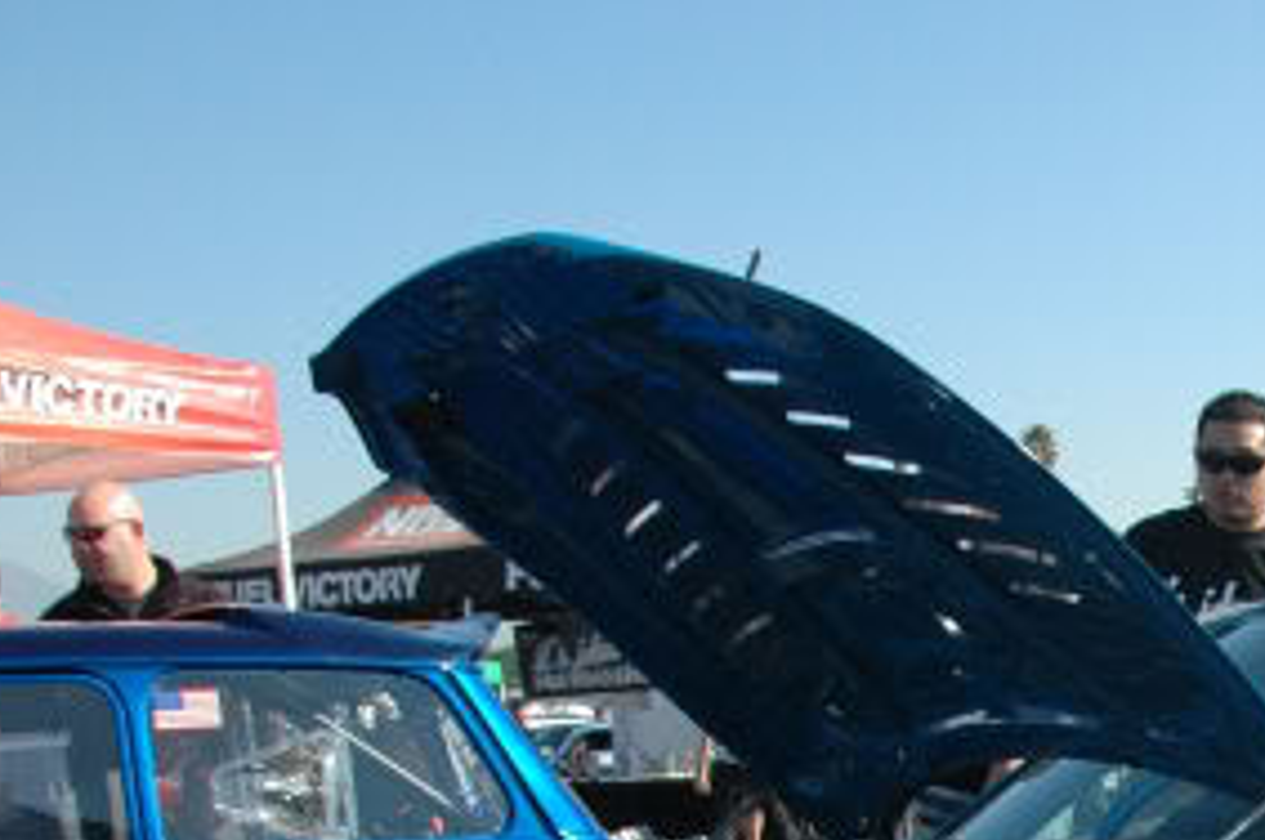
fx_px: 2422
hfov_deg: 27.3
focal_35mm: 69
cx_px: 1328
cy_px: 996
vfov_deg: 18.7
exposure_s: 1/1250
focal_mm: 18
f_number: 4.5
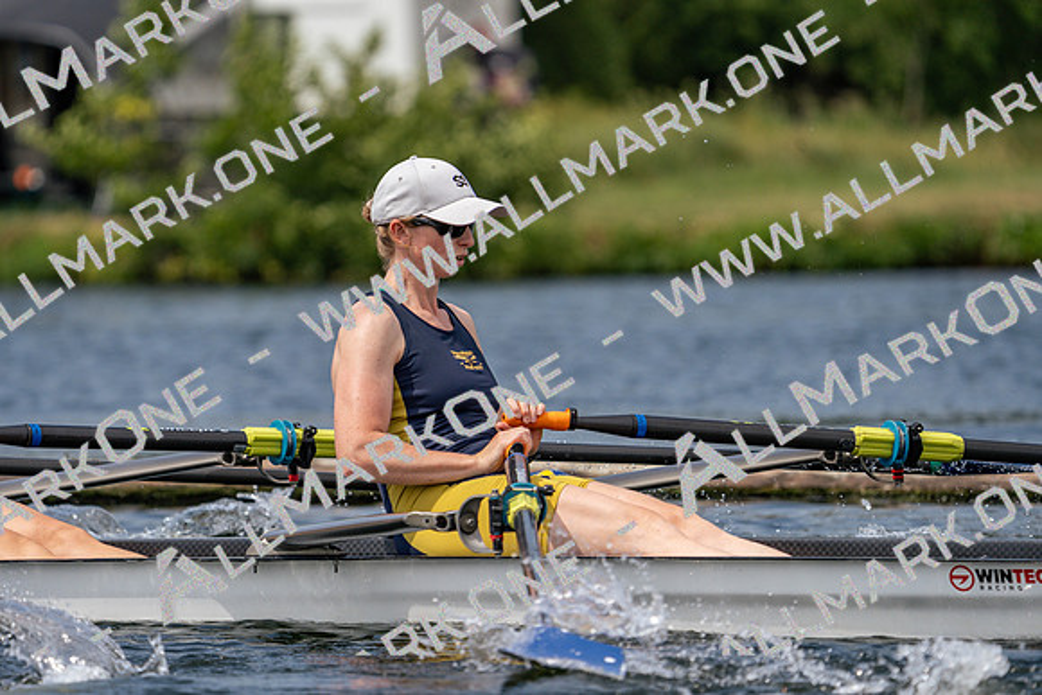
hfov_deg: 5.6
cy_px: 348
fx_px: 10740
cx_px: 521
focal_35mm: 371
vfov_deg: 3.7
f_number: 6.3
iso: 250
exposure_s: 1/1600
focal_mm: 371
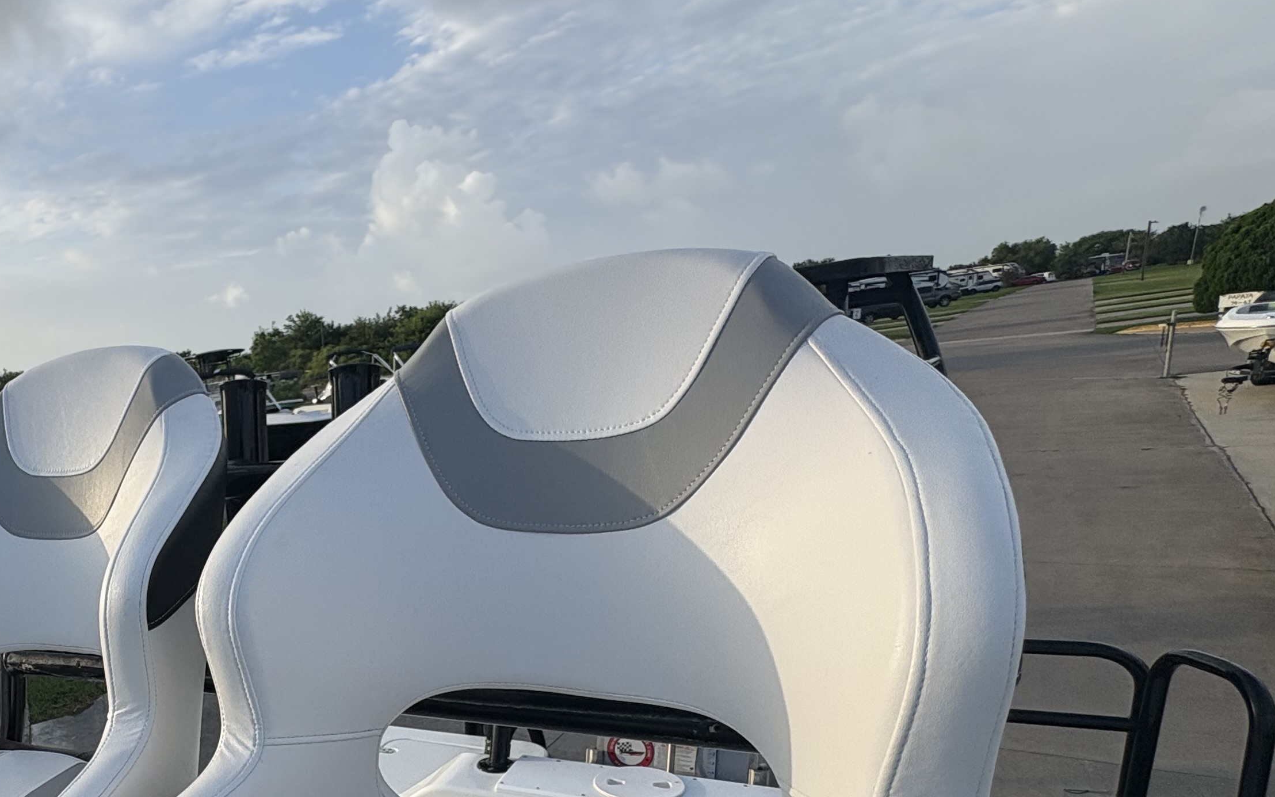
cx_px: 194
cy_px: 617
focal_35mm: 27
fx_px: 938
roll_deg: +7.9
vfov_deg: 44.2
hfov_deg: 60.7
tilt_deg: -15.6
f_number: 2.2
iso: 50
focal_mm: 2.22
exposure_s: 1/707
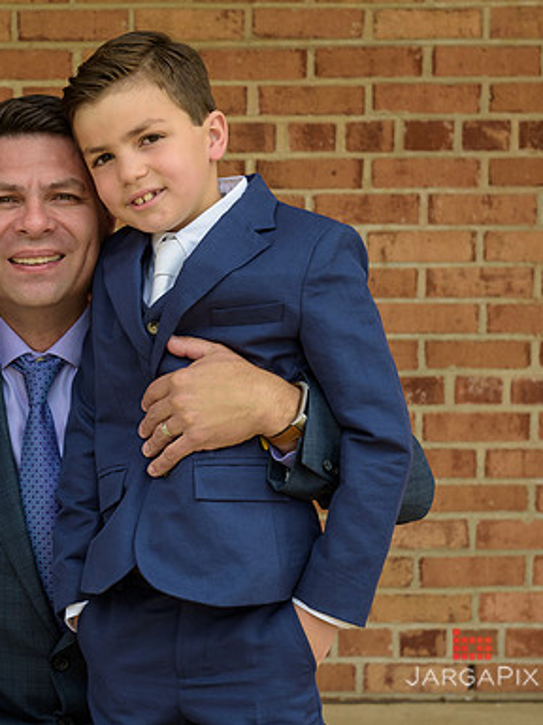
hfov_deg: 13.6
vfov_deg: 18.2
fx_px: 2259
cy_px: 317
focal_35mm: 108
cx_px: 69
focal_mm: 60
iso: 250
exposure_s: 1/320
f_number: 4
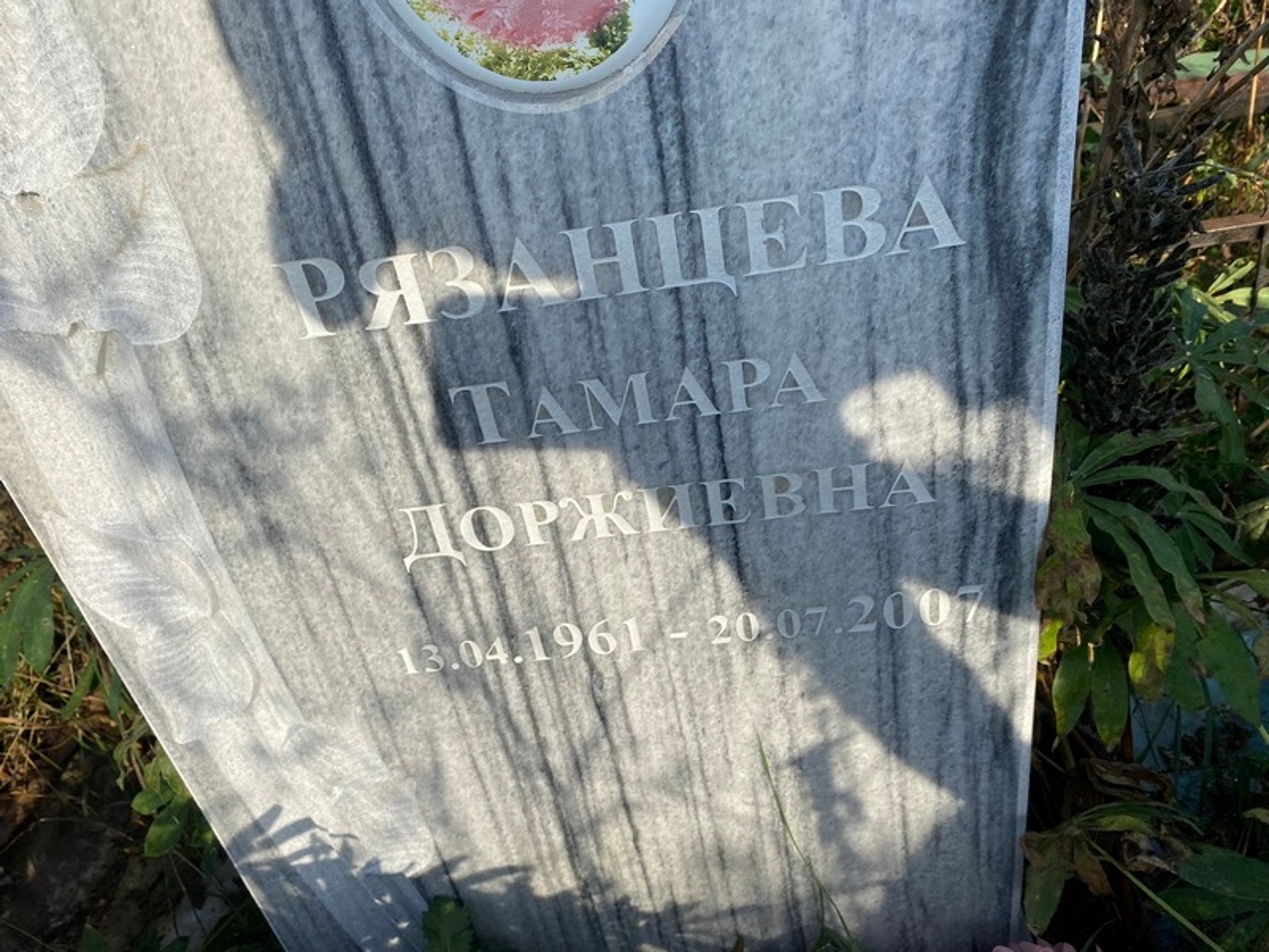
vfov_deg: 53.1
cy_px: 476
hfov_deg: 67.3
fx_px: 953
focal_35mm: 26
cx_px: 634
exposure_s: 1/1866
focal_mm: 4.25
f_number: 1.8
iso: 32
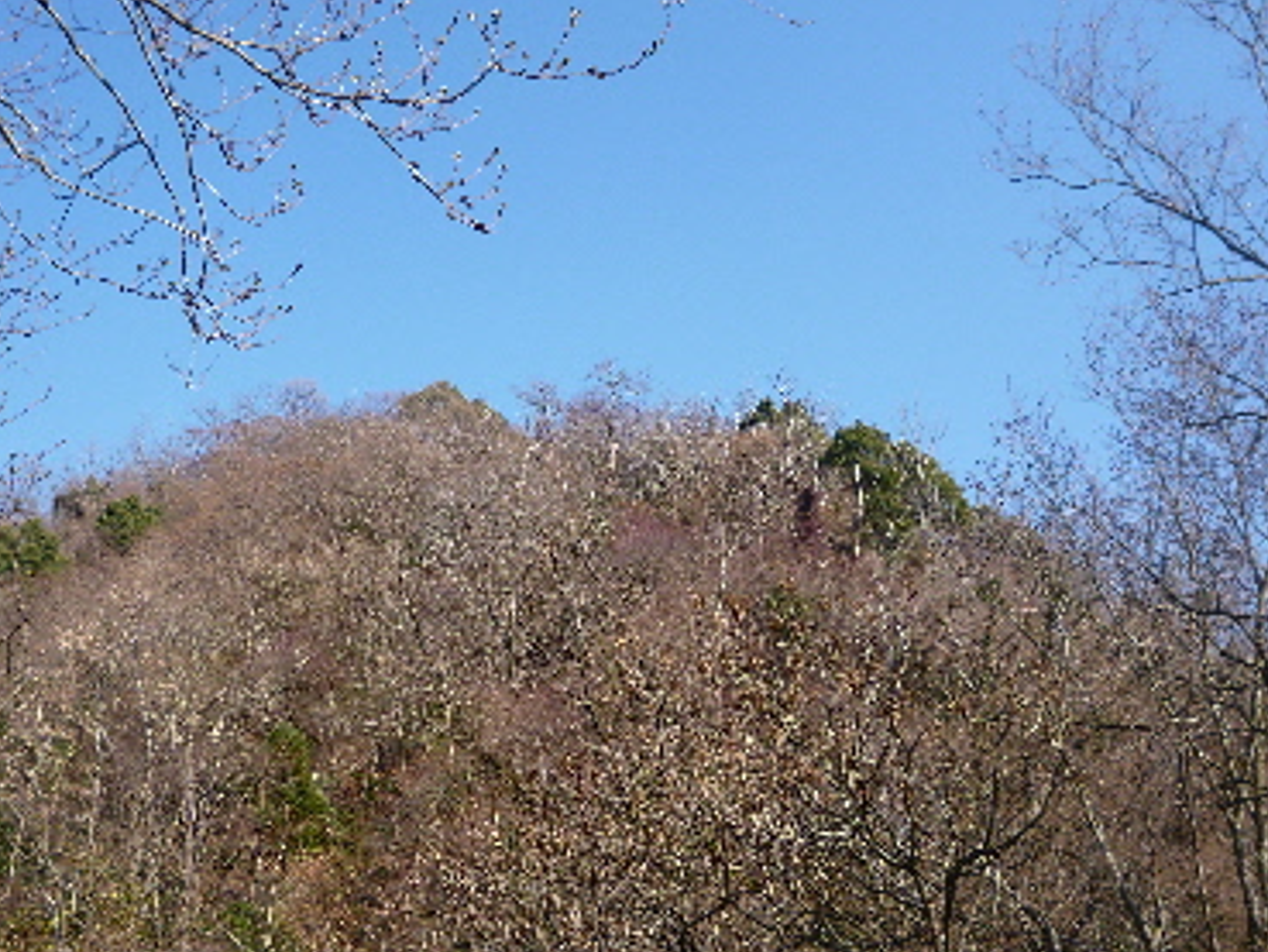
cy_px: 442
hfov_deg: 44.7
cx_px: 577
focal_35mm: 42
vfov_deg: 34.4
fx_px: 1539
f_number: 2.8
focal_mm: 5.6
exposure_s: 1/800
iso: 100
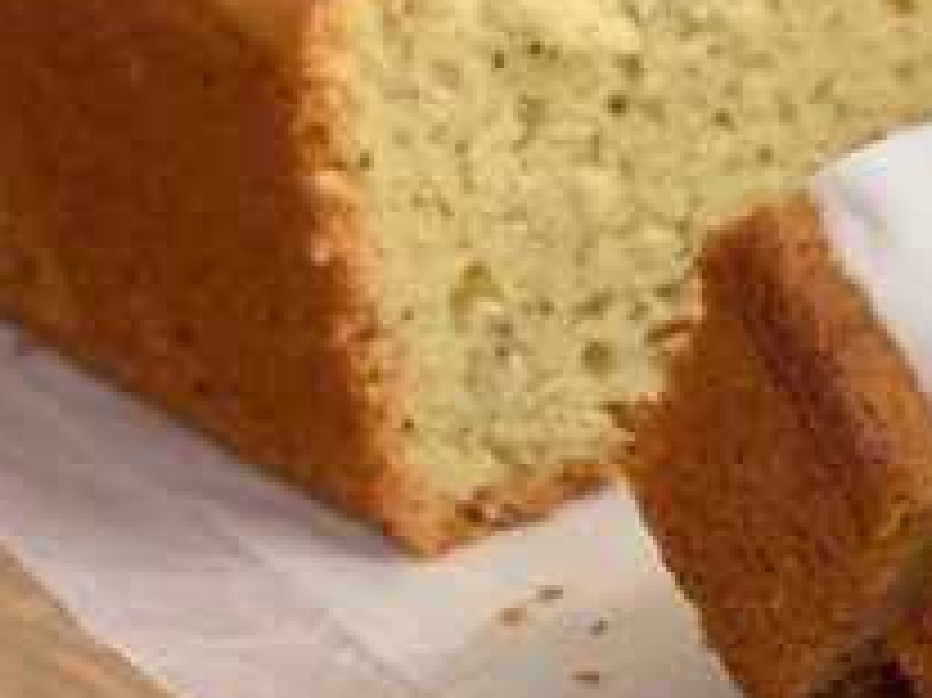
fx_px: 5193
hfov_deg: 10.1
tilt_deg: -24.6
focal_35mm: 193
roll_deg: +0.8
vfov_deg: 7.7
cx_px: 1175
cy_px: 320
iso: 16
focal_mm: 6
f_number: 2.4
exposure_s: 1/122
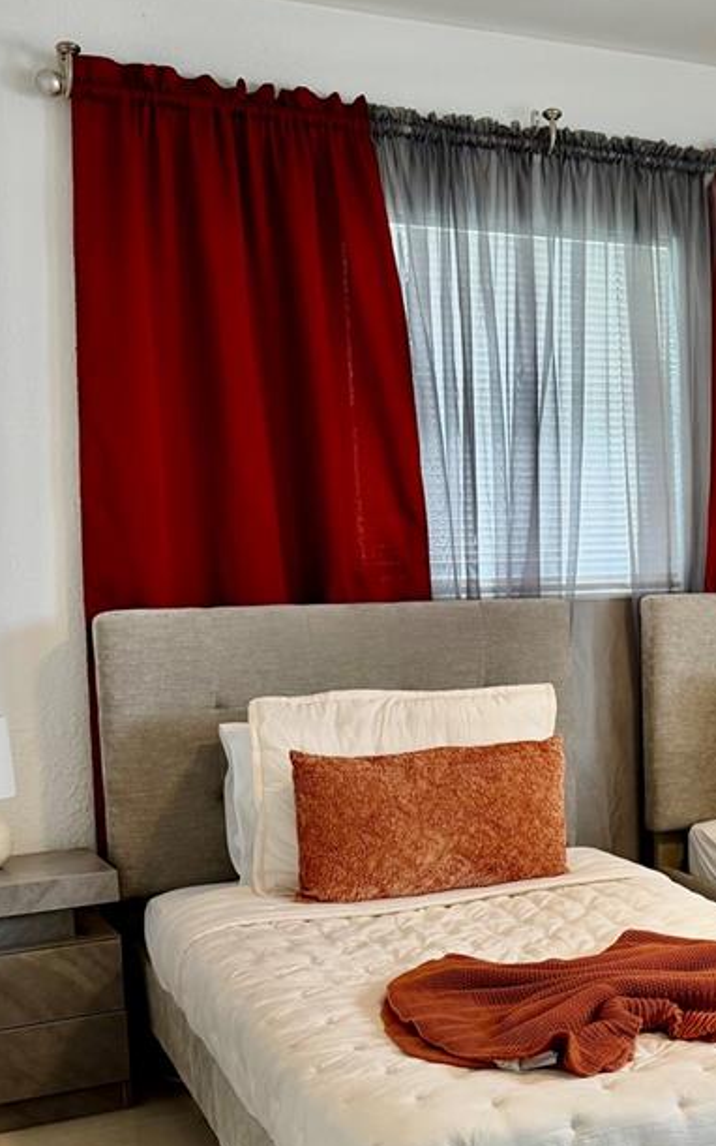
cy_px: 722
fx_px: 1561
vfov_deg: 40.0
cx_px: 763
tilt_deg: -7.1
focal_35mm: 50
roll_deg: +0.8
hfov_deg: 24.3
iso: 160
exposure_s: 1/60
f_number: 1.78
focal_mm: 6.76
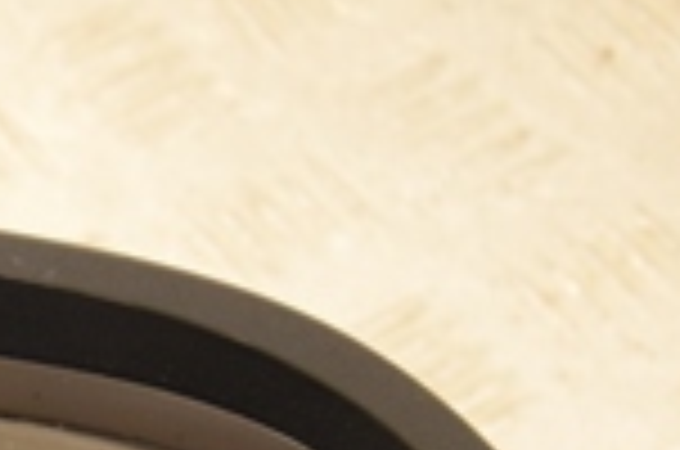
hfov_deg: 9.7
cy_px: 734
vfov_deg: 6.6
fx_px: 3845
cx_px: -423
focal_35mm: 204
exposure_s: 1/200
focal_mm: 32
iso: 800
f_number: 5
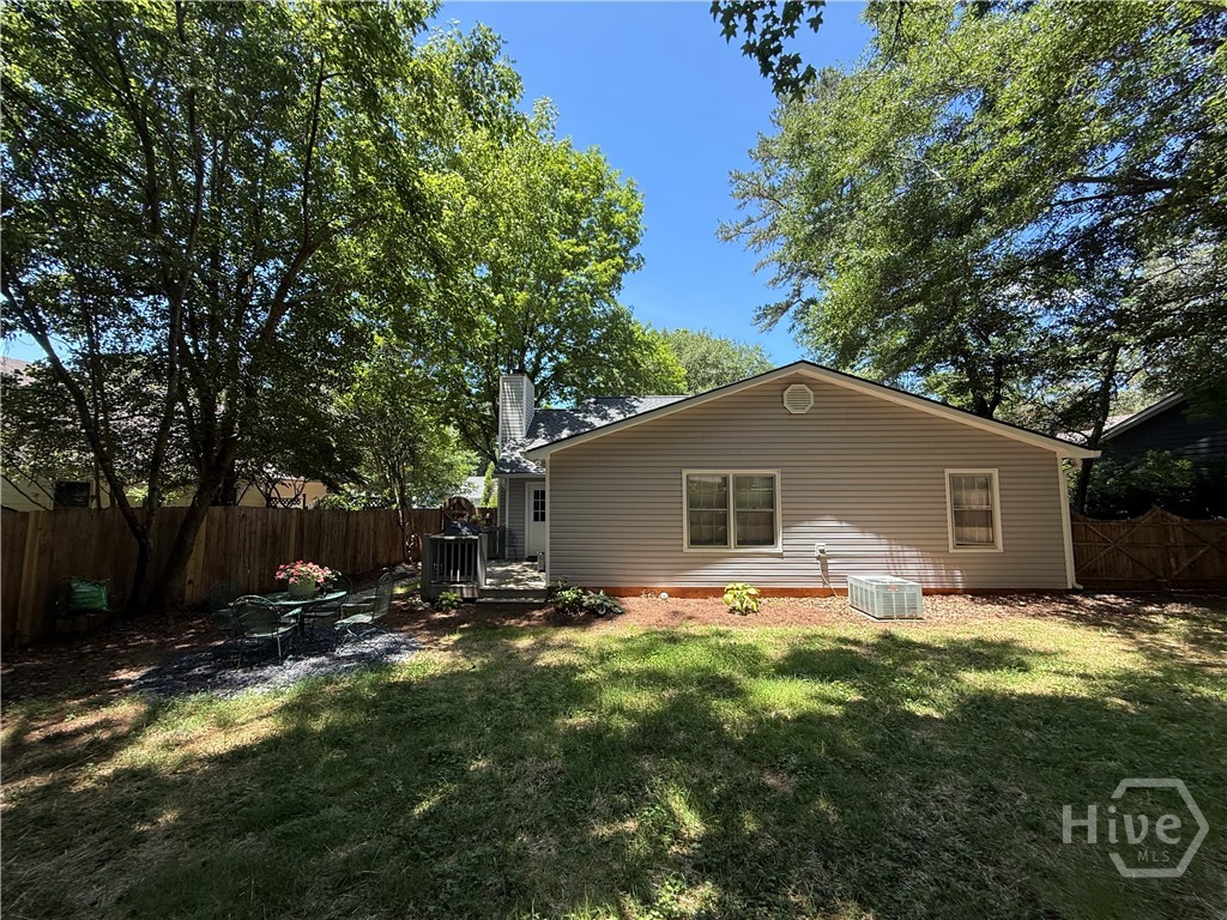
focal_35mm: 14
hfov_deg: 102.1
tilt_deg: +5.5
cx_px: 614
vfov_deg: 85.7
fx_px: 496
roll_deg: -0.5
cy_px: 460
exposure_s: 1/393
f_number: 2.2
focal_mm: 2.22
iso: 64
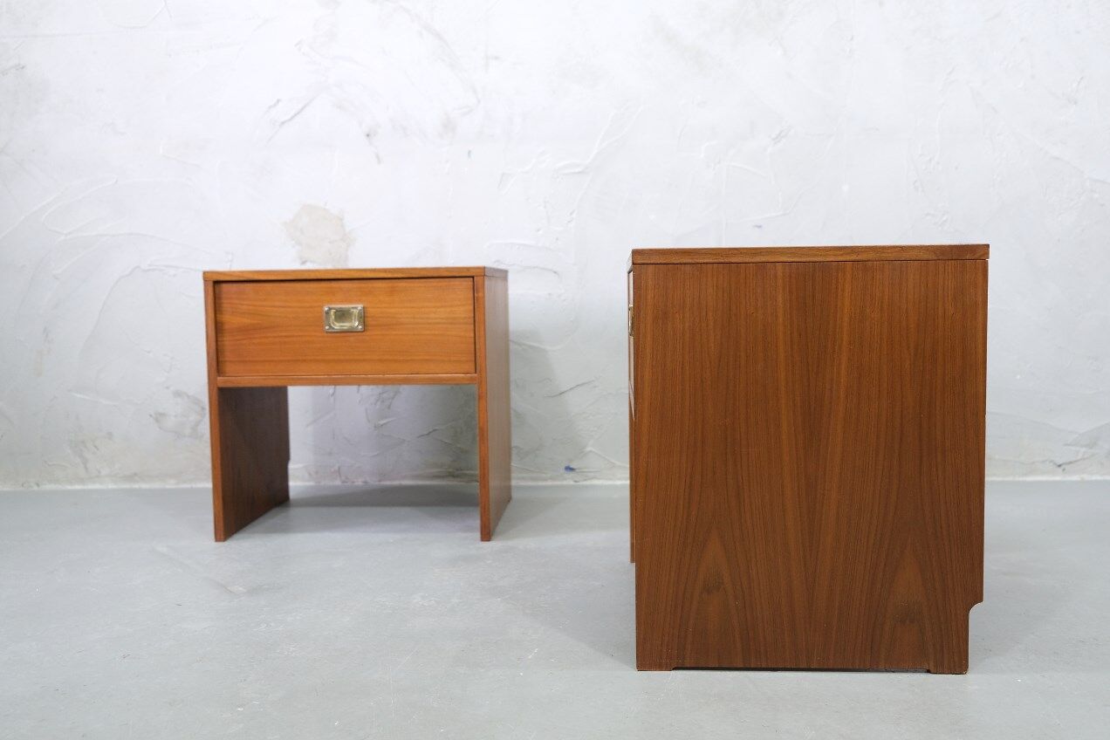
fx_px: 987
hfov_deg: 58.7
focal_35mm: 32
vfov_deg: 41.1
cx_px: 555
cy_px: 370
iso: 640
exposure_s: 1/30
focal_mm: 21.4
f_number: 3.2
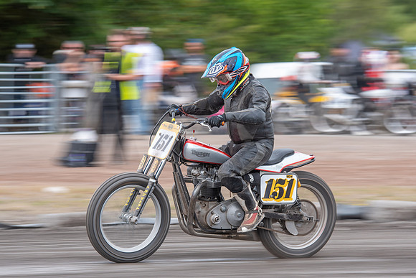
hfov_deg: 9.2
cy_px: 151
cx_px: 240
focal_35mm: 224
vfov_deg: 6.1
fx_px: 2585
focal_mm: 160
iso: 200
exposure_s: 1/200
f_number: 8
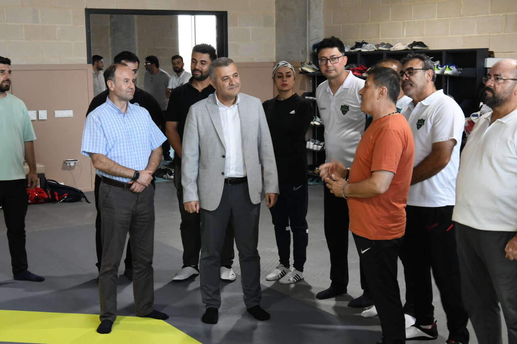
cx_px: 258
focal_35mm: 60
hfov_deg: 33.4
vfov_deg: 22.6
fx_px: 861
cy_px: 172
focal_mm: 50
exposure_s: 1/15
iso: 3200
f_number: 22
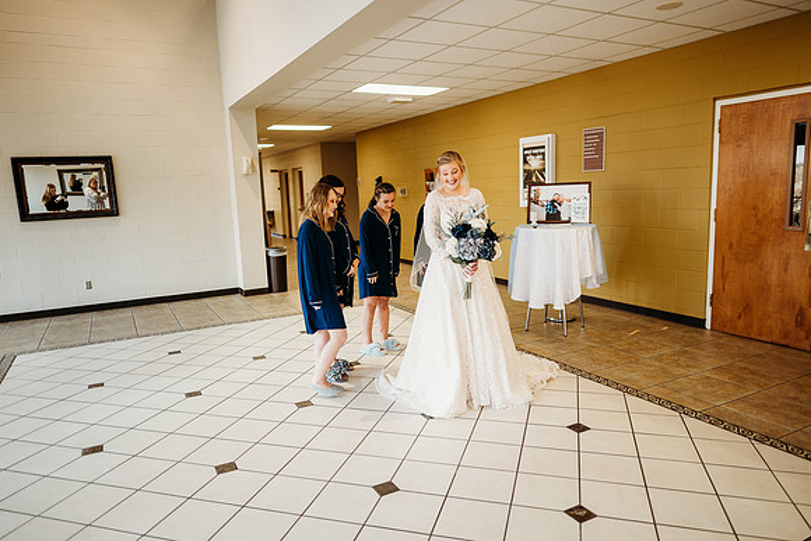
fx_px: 541
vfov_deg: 53.2
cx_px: 406
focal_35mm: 24
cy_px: 270
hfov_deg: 73.7
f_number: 1.8
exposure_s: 1/160
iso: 400
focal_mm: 24
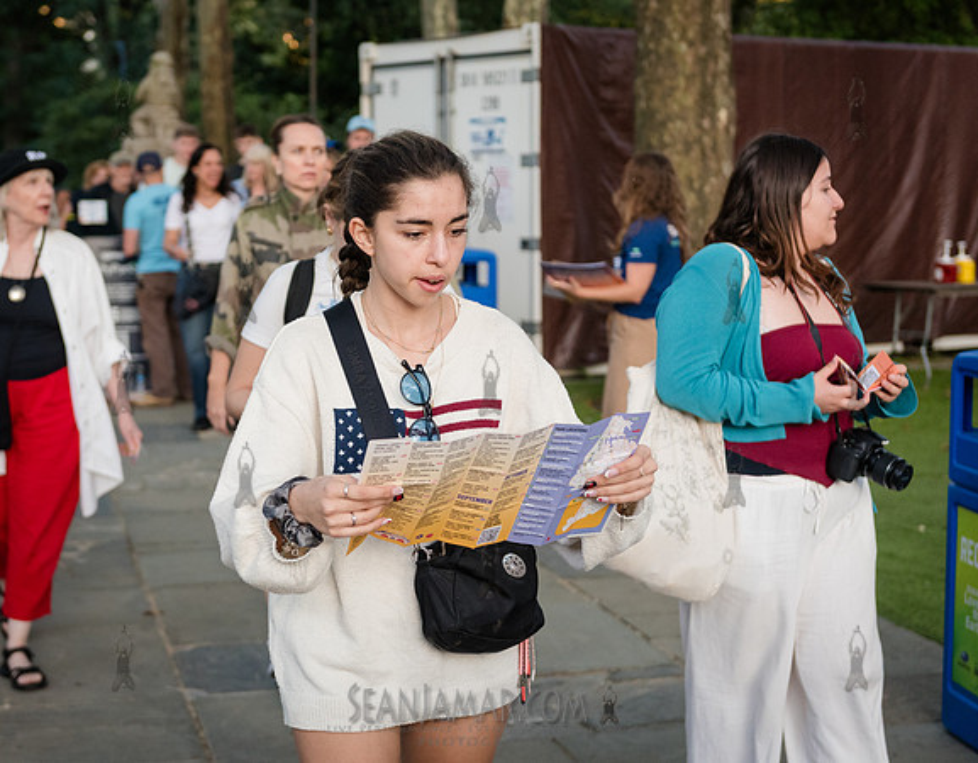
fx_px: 1851
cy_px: 352
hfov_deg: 29.6
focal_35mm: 65
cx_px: 425
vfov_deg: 23.3
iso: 2000
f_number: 3.2
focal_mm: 52
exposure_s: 1/500
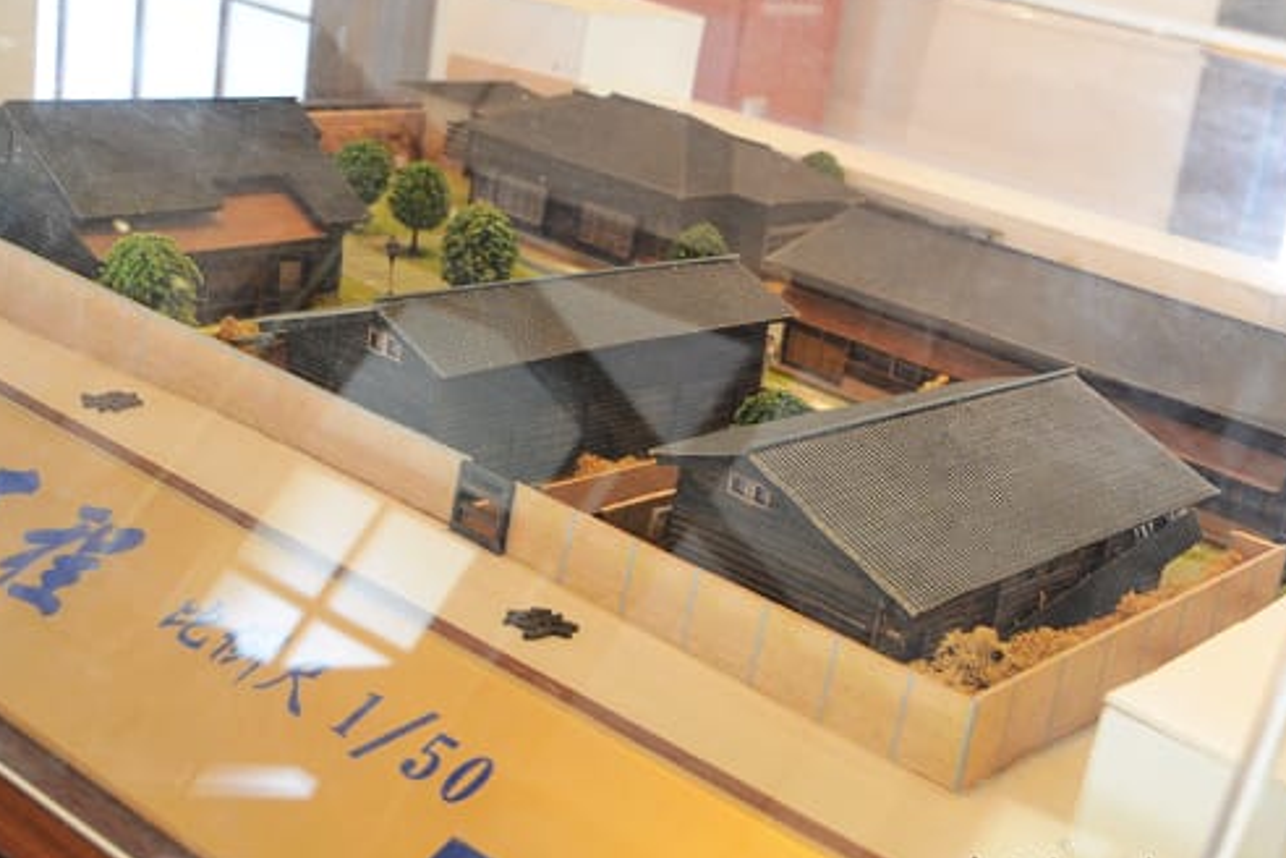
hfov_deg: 35.0
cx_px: 720
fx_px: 2036
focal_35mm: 57
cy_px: 357
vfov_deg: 23.8
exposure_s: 1/25
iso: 800
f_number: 5
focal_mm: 30
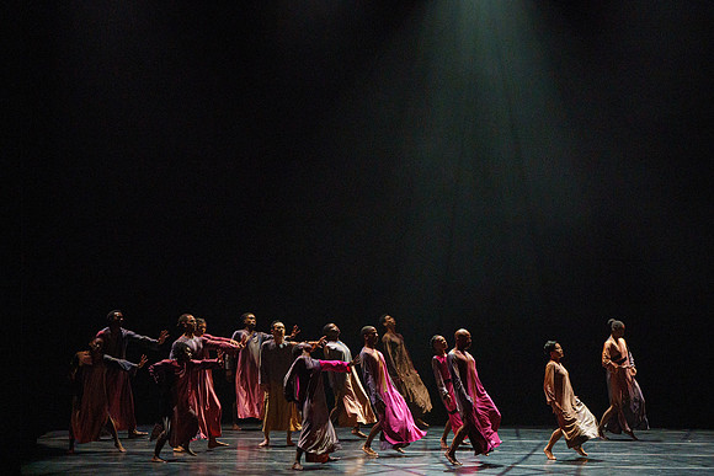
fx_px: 2735
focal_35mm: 138
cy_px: 246
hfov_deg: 14.9
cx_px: 399
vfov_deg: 10.0
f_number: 5.6
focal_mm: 123
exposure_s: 1/250
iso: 6400
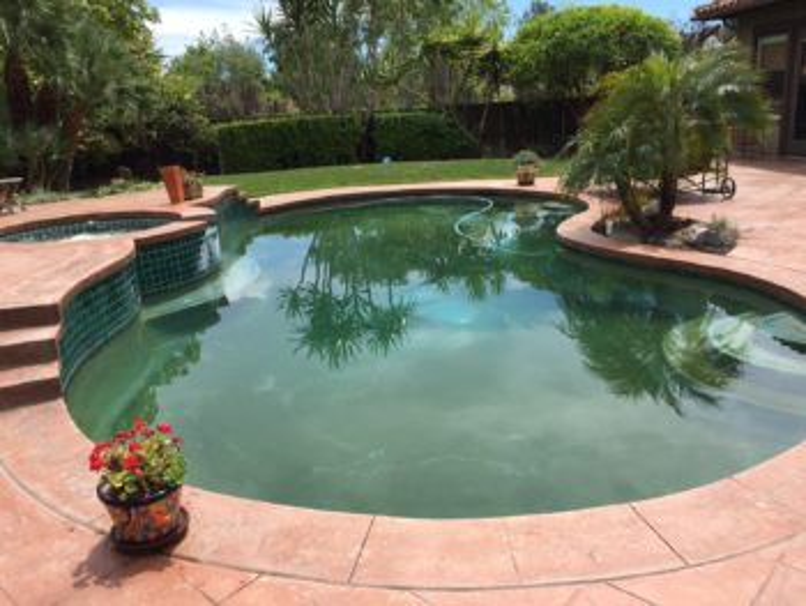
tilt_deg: -15.6
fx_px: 676
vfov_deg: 48.3
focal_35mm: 29
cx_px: 403
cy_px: 303
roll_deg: +0.7
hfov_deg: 61.6
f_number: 2.2
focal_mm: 4.15
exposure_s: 1/1319
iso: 32
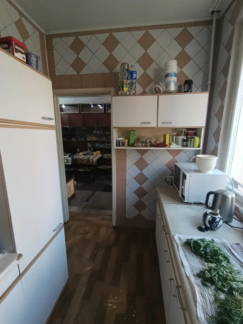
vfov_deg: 98.2
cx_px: 122
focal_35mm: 15
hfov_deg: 81.7
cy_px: 162
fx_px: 140
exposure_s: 1/50
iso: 284
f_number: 2.2
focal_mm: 1.65
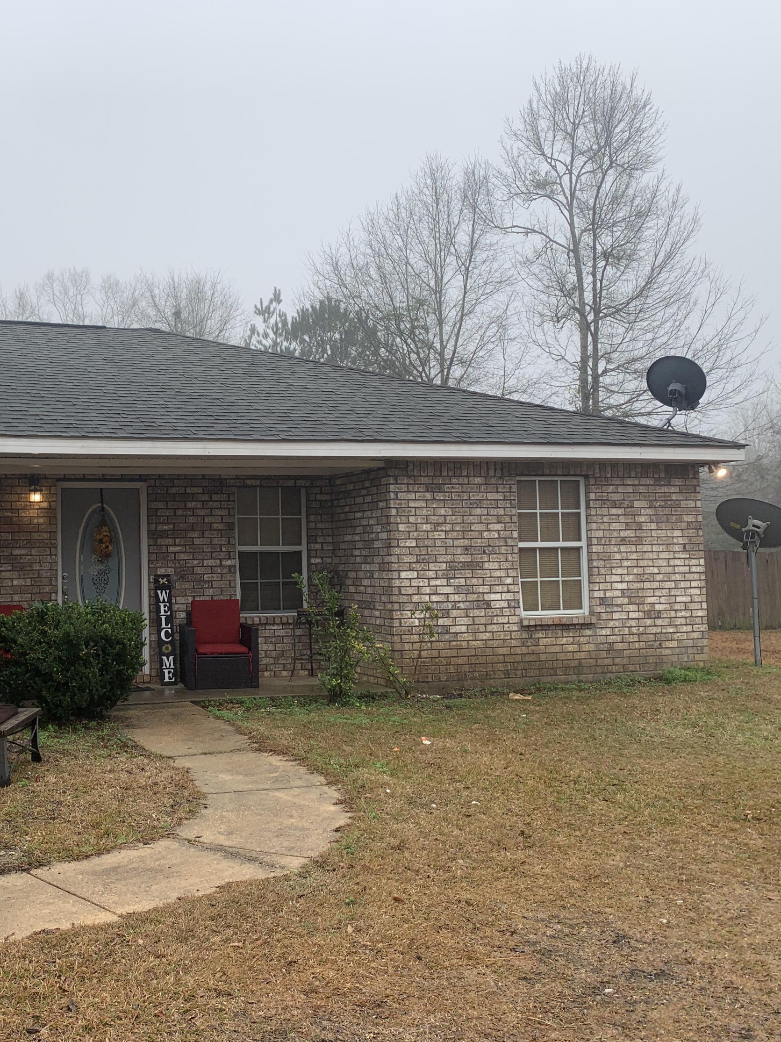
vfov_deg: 52.6
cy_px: 517
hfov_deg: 39.6
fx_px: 1053
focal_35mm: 35
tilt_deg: +3.4
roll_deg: +2.2
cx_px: 193
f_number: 1.8
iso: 25
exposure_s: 1/359
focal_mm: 4.25
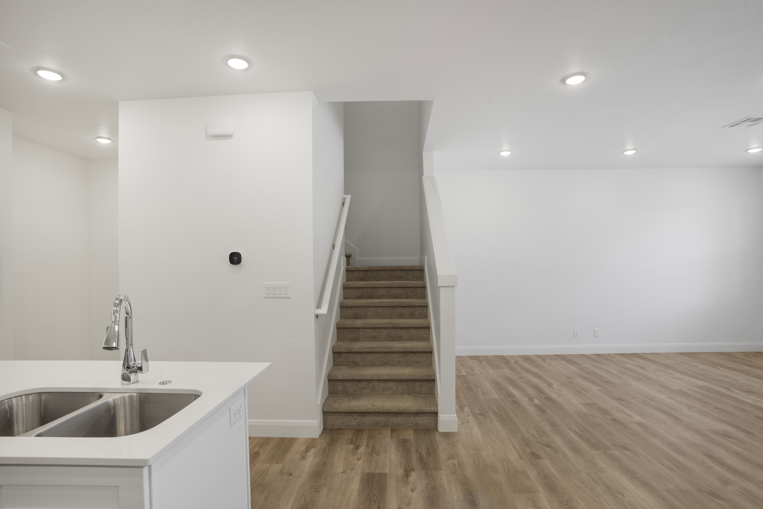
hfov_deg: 93.3
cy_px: 254
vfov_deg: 70.4
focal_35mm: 17
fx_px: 360
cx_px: 382
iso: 250
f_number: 9
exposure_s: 1/10
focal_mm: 17
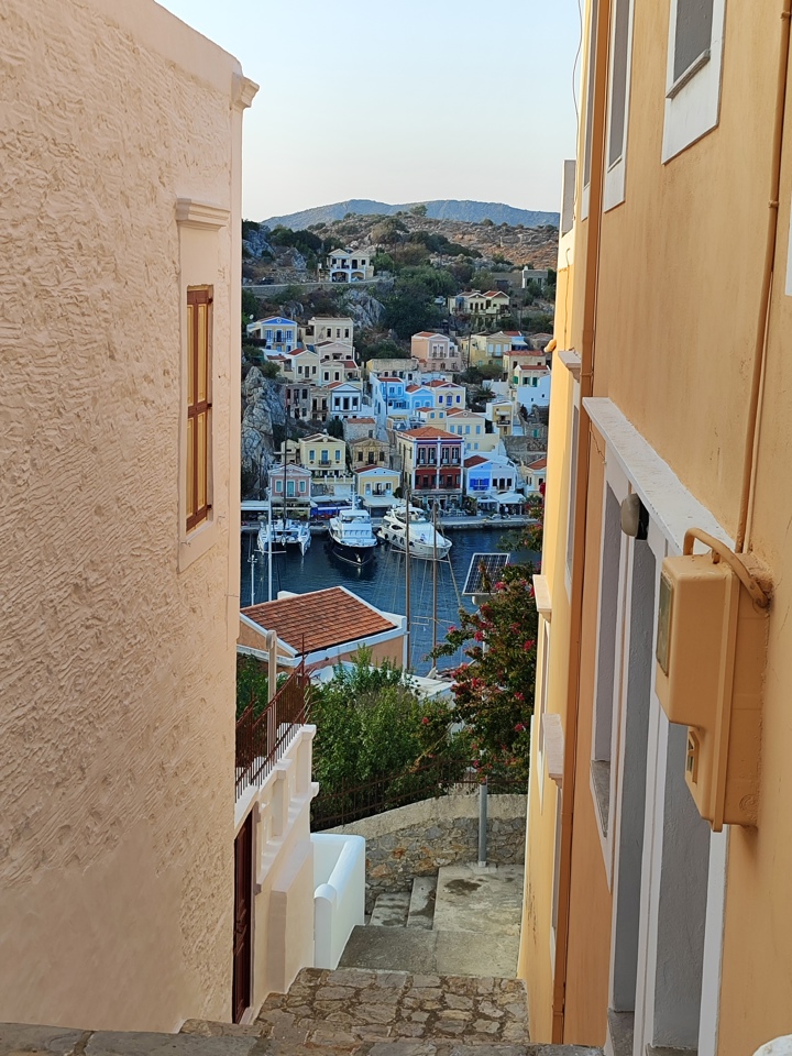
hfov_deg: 56.8
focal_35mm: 24
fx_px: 732
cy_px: 528
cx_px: 396
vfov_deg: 71.6
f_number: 1.89
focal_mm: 5.89
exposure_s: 1/172
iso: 50
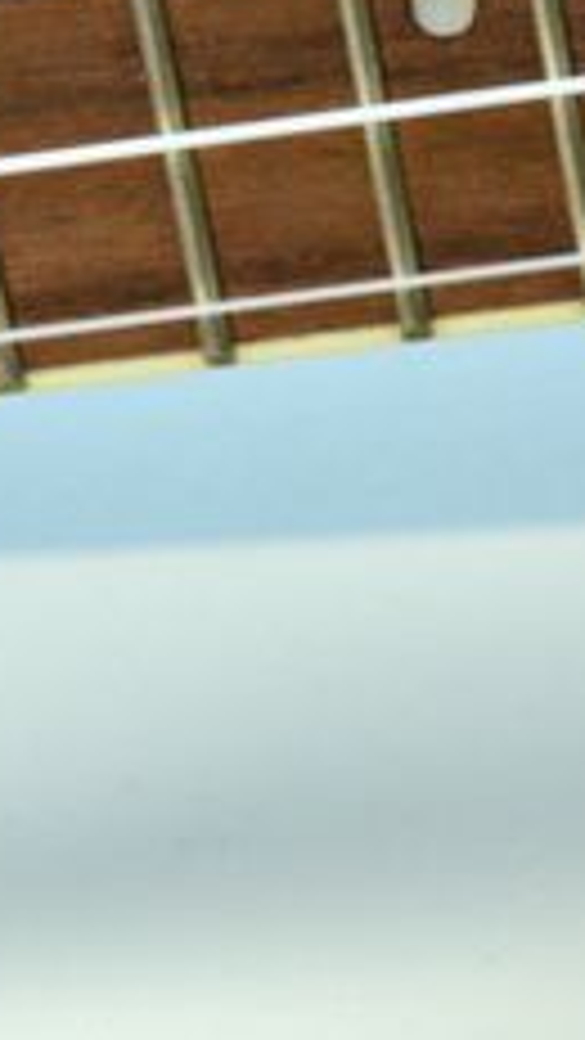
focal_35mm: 233
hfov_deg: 4.9
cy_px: 855
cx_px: 1890
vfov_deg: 9.2
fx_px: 6423
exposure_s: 1/25
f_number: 10
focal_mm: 38
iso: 800
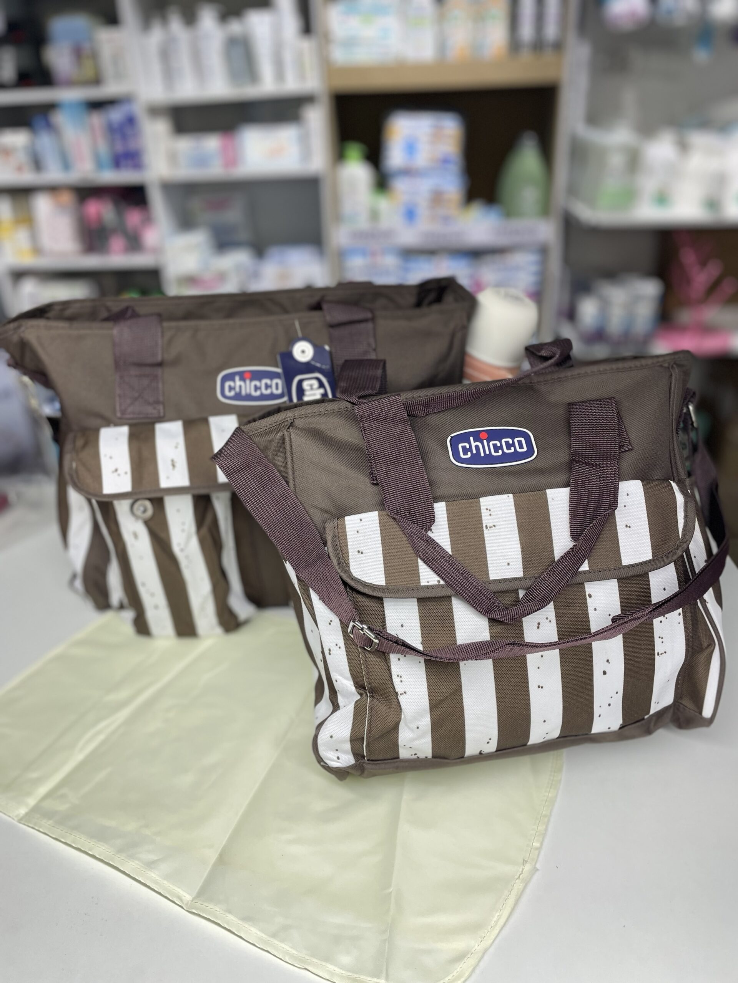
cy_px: 492
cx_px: 369
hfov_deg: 53.1
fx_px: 739
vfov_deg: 67.3
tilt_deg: -27.5
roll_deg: +2.1
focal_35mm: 26
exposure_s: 1/119
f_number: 1.6
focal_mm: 4.2
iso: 32
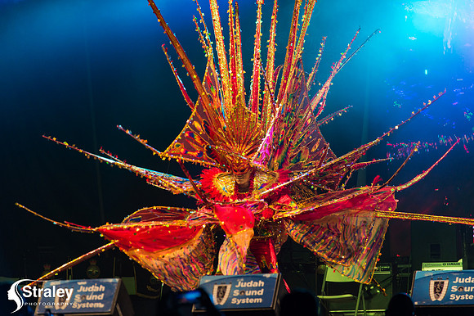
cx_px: 237
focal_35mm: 200
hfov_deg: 10.3
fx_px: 2632
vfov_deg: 6.9
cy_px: 158
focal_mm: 200
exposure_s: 1/320
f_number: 5.6
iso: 2500
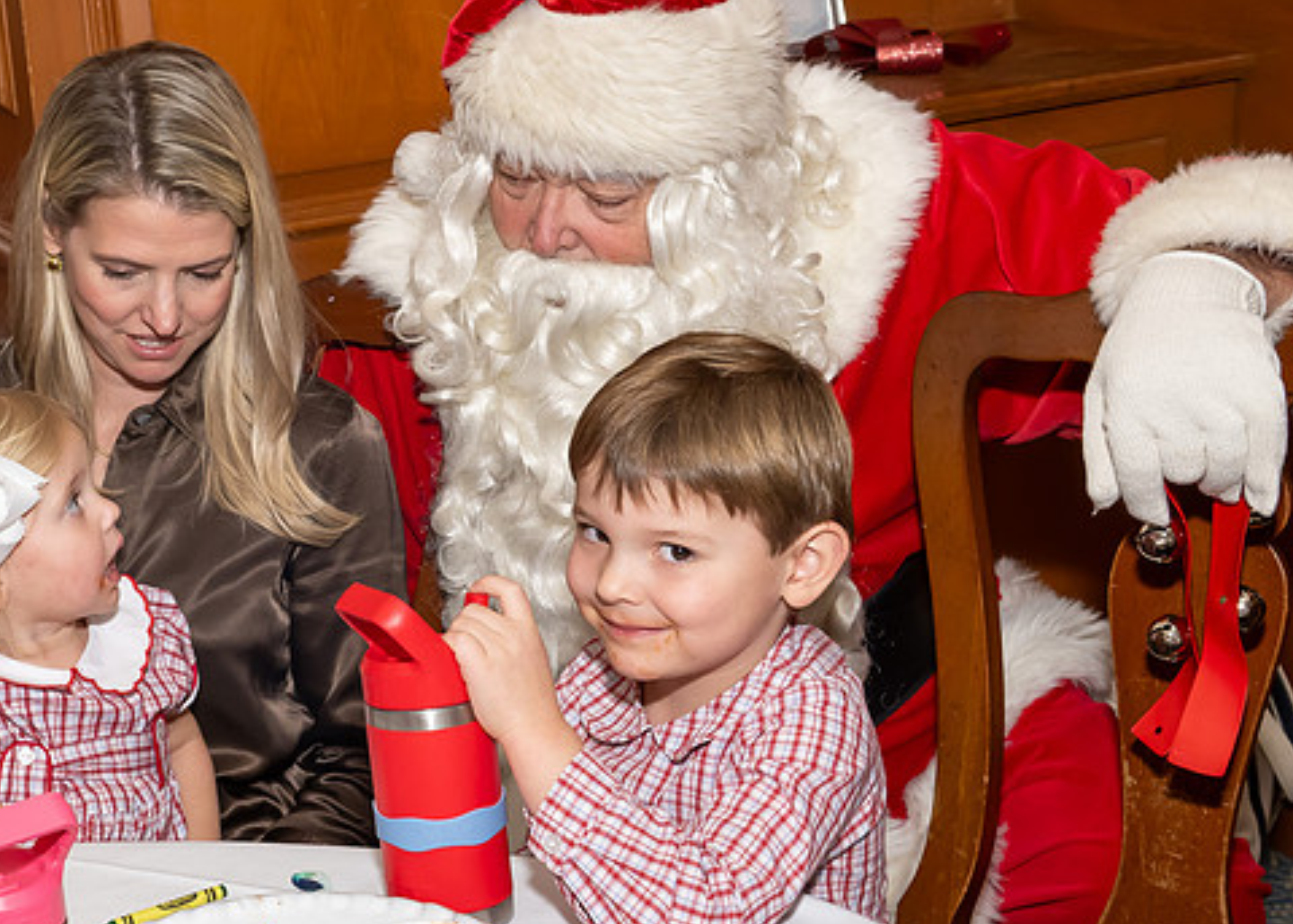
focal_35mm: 73
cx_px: 267
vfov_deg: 19.6
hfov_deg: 26.6
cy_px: 454
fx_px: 2681
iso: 800
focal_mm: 31
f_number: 7.1
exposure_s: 1/250
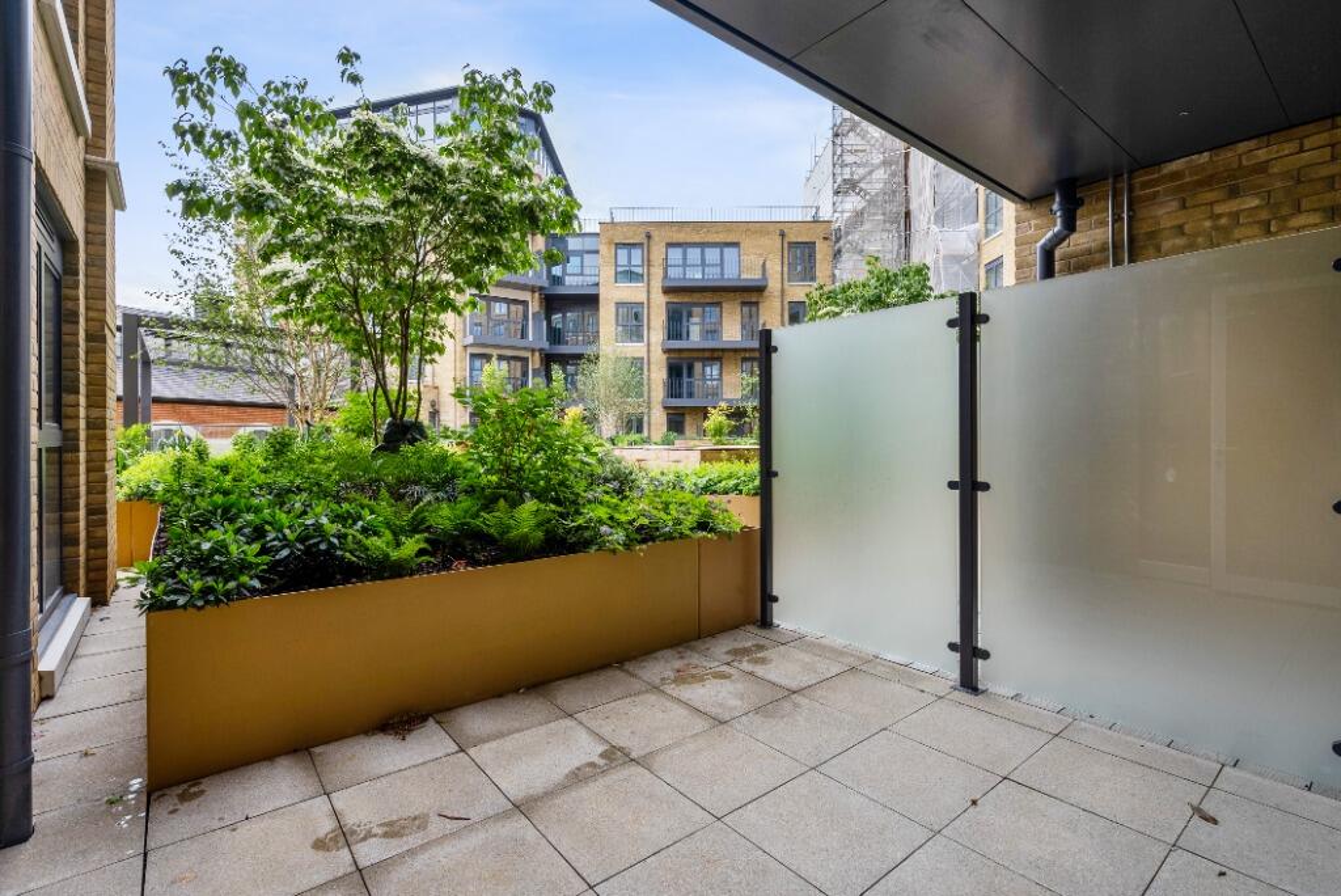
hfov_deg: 96.7
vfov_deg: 73.8
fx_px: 596
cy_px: 448
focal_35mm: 16
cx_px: 670
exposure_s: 1/40
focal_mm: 16
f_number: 10
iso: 125
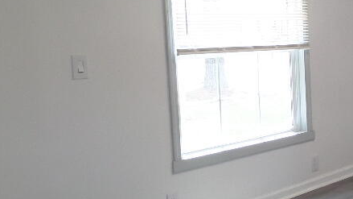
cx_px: 384
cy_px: 85
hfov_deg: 30.8
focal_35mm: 61
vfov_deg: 19.7
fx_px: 571
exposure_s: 1/30
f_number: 3.2
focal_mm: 4
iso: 120
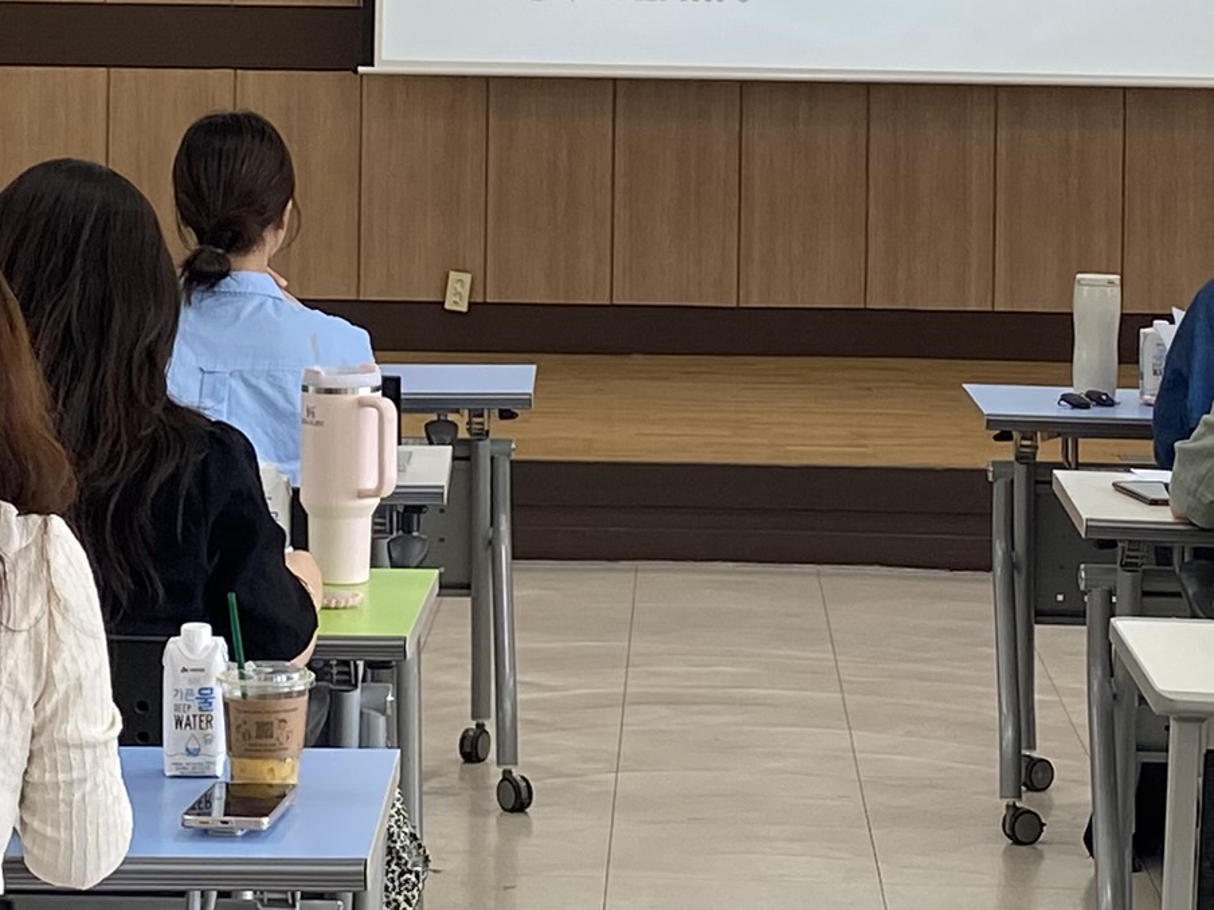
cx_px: 586
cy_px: -11
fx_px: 4068
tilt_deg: -1.5
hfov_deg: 17.0
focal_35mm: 116
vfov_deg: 12.6
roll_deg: -0.6
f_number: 1.8
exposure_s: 1/120
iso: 64
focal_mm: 4.25
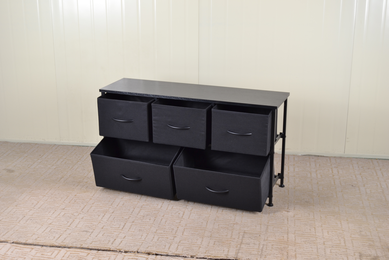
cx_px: 194
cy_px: 130
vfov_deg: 25.8
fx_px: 567
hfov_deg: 37.9
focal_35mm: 52
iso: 100
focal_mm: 35
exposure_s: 1/80
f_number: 6.3
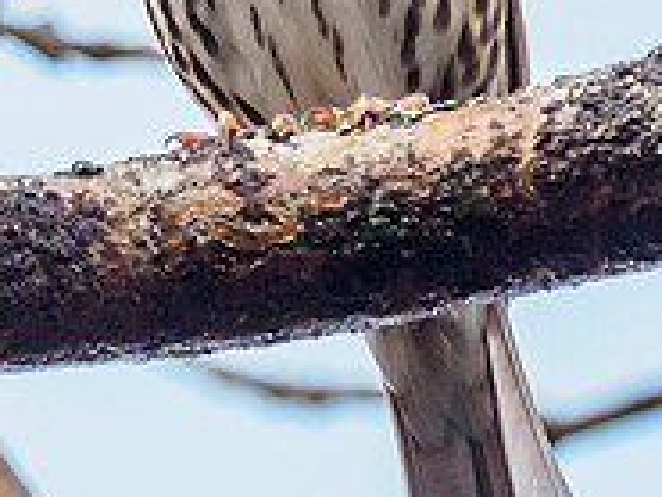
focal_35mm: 3376
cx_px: 238
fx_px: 64605
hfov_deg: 0.6
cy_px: -242
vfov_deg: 0.4
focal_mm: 300
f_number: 4
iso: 400
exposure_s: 1/500
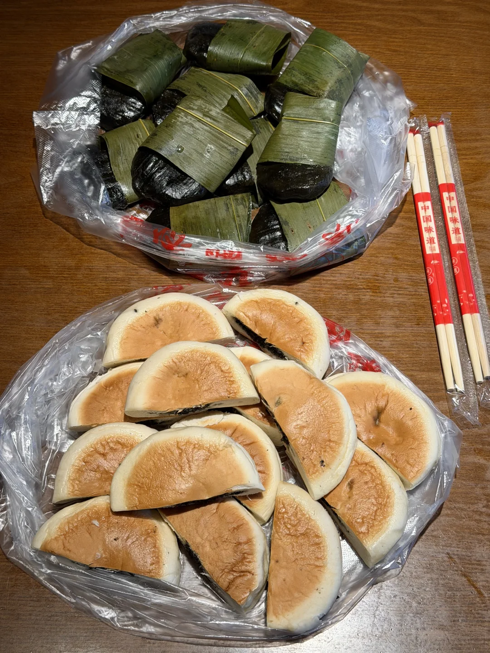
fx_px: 906
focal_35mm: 48
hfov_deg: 30.3
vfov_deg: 39.7
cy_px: 326
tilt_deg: -63.7
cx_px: 245
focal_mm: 6.76
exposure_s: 1/289
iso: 64
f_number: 1.78
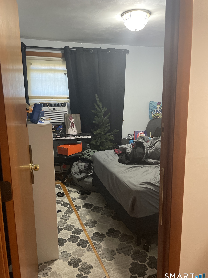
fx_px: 216
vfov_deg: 65.3
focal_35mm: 27
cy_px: 137
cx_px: 100
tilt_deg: -9.7
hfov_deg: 51.3
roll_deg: +2.7
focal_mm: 4.2
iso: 500
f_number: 1.6
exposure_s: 1/60
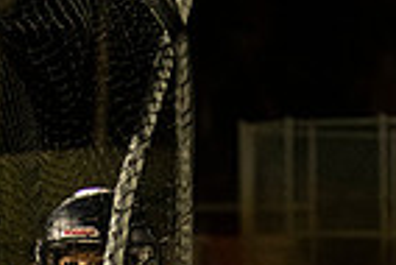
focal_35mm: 333
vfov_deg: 4.1
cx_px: 103
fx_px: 3667
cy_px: 622
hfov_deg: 6.2
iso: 10000
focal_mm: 70
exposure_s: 1/1250
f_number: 2.8
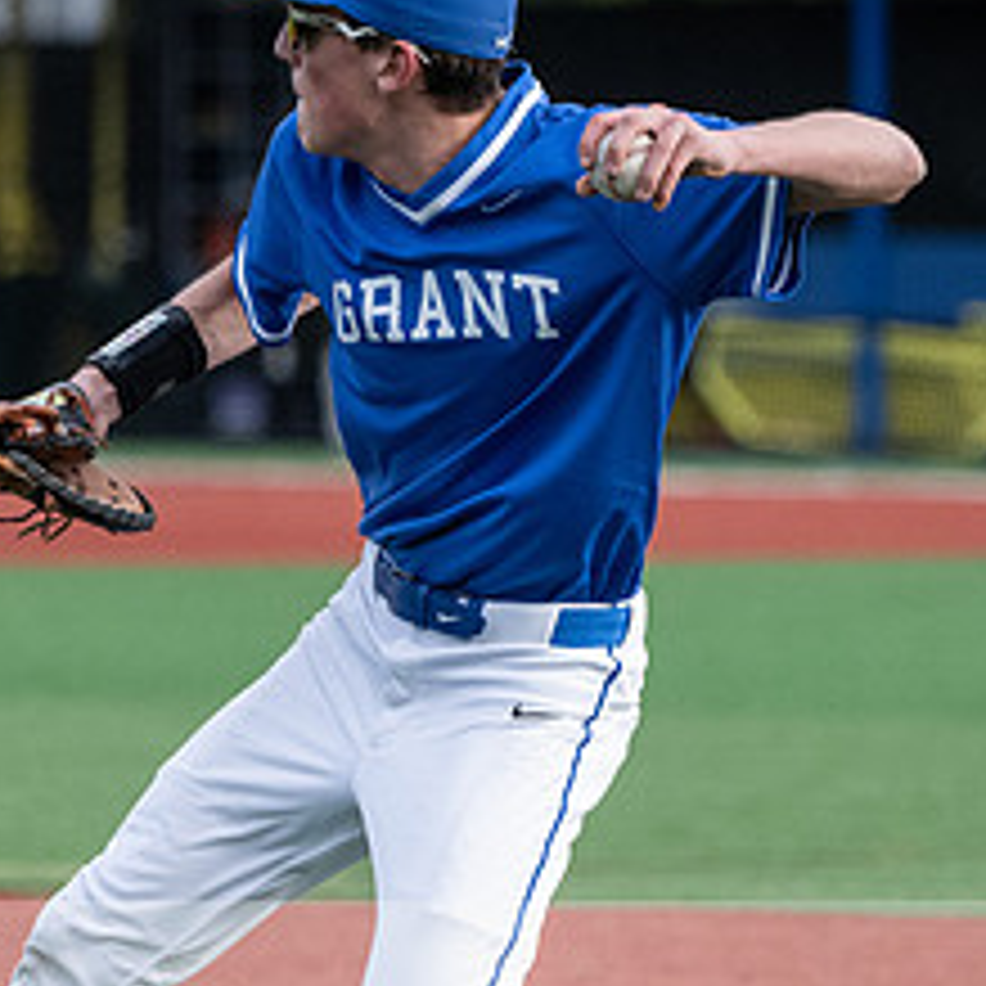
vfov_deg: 2.3
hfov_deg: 2.3
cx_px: 541
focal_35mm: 758
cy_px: 598
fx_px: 24427
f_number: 5.6
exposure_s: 1/2000
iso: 2500
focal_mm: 260
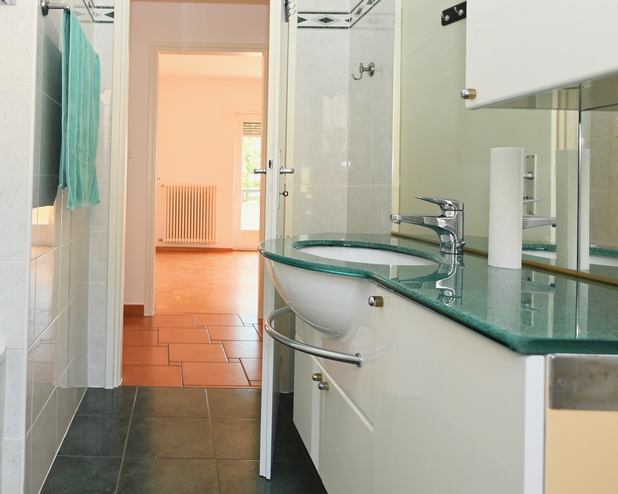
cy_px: 158
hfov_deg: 61.7
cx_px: 182
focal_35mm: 27
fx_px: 494
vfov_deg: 52.0
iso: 250
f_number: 4
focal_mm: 14
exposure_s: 1/60
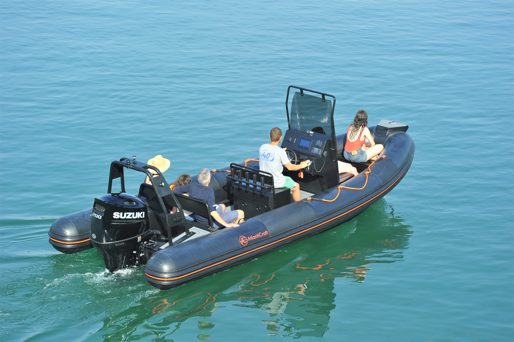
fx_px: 1855
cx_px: 257
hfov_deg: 15.8
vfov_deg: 10.5
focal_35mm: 130
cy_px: 171
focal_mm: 130
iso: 720
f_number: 8
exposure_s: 1/1000
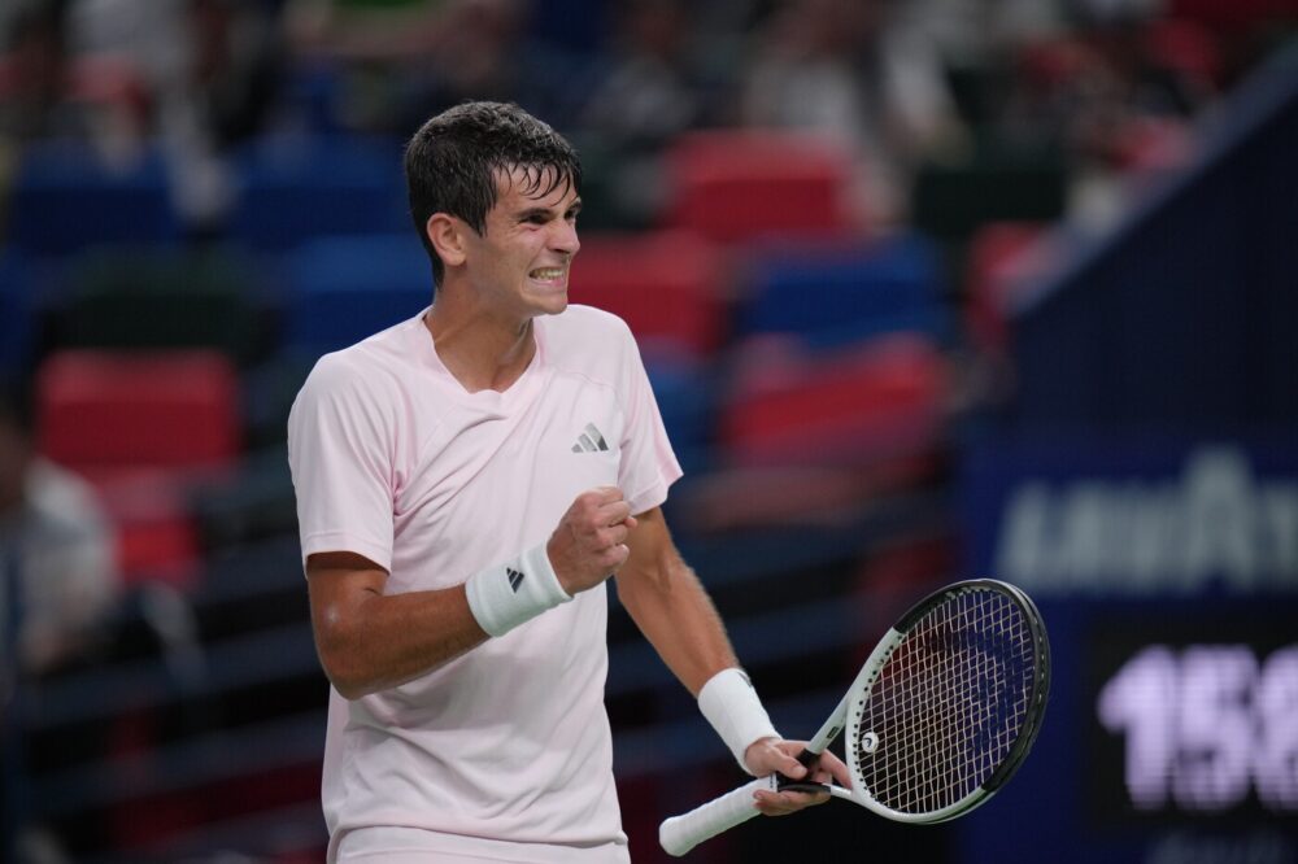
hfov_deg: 5.2
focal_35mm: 400
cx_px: 649
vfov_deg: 3.4
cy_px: 432
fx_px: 14417
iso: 2000
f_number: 2.8
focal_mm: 400
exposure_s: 1/2000
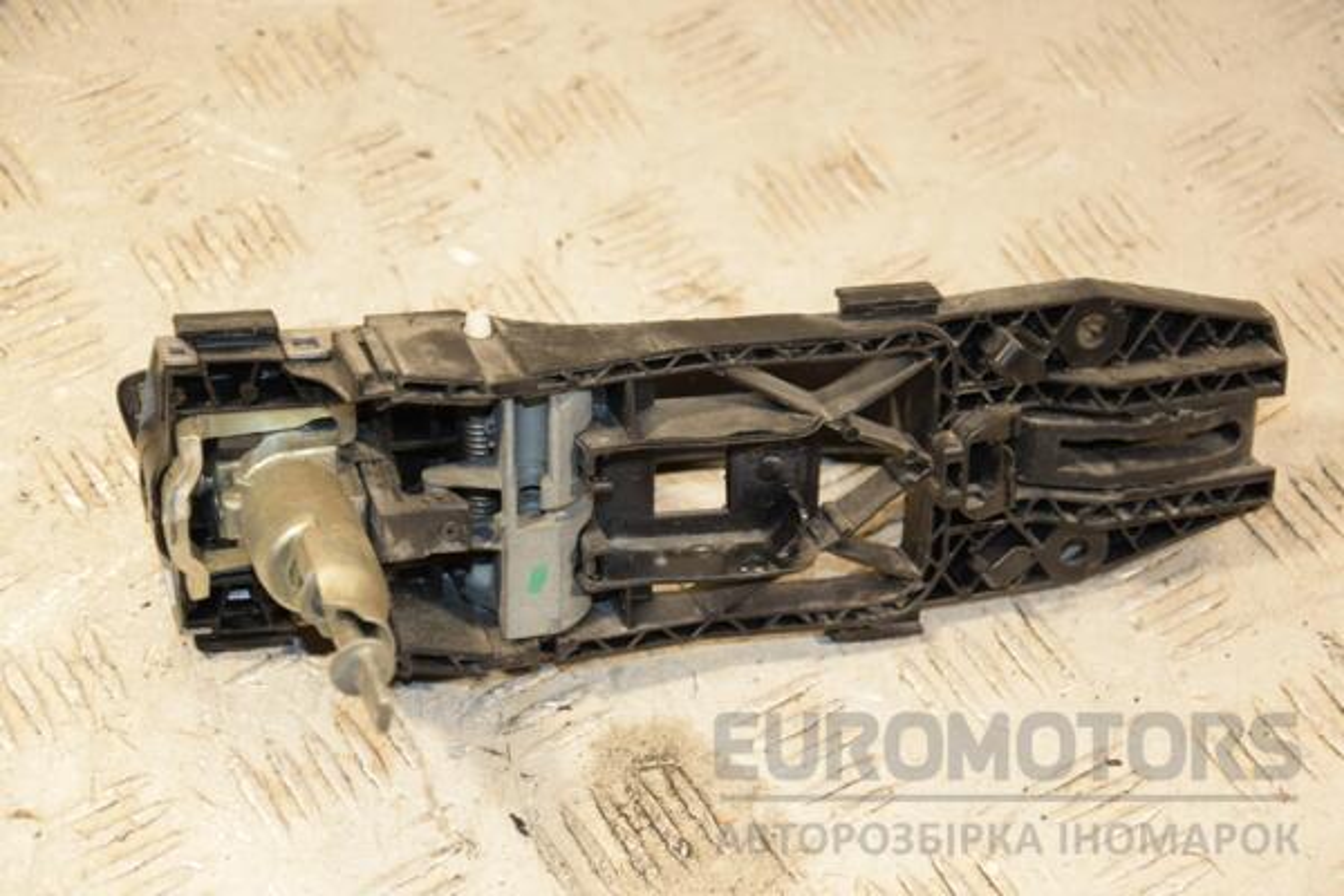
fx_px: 3472
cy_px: 448
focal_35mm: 93
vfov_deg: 14.7
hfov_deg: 21.9
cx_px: 672
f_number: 5.3
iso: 800
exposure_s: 1/160
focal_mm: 62
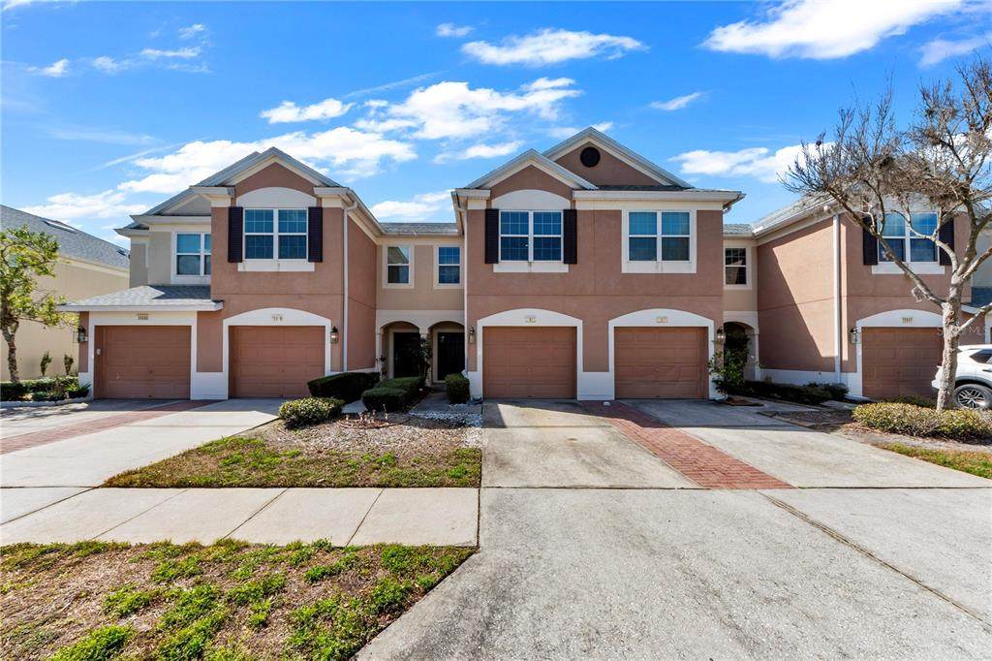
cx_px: 496
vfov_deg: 90.0
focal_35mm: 12
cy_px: 330
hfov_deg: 112.6
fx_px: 331
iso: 100
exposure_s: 1/200
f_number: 10
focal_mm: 8
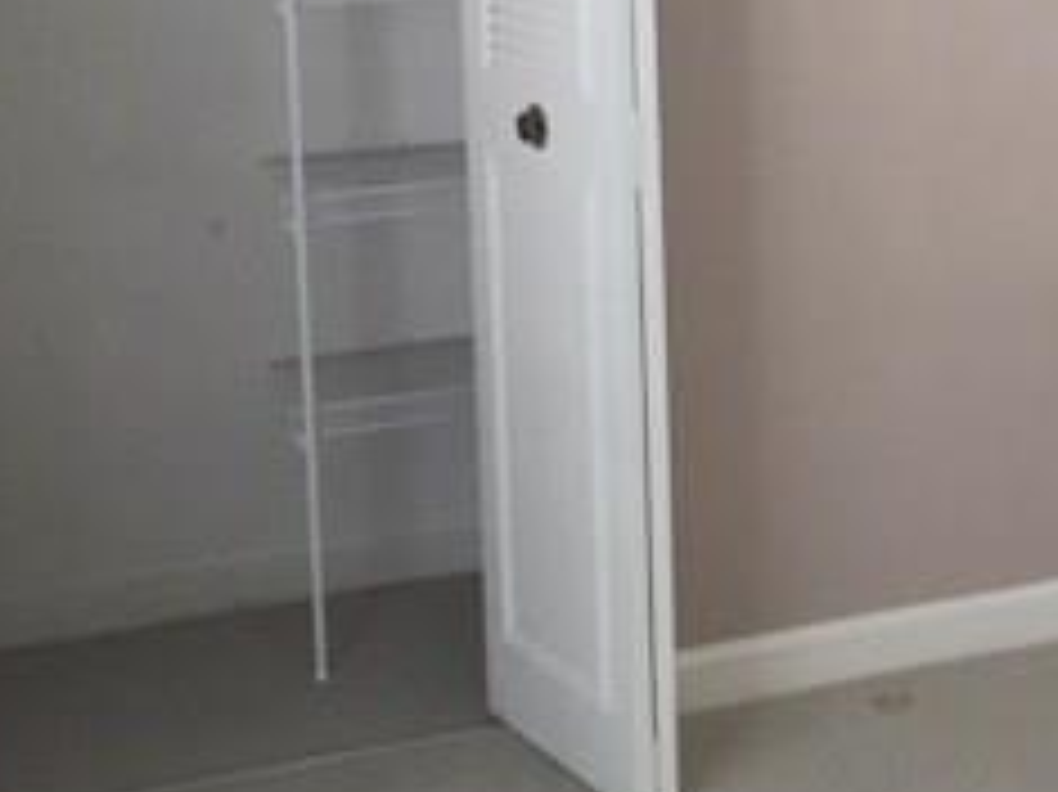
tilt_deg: -6.1
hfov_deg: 23.5
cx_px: 1099
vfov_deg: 18.0
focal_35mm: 79
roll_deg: +0.1
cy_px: -76
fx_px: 2413
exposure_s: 1/30
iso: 100
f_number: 2.2
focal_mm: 4.15
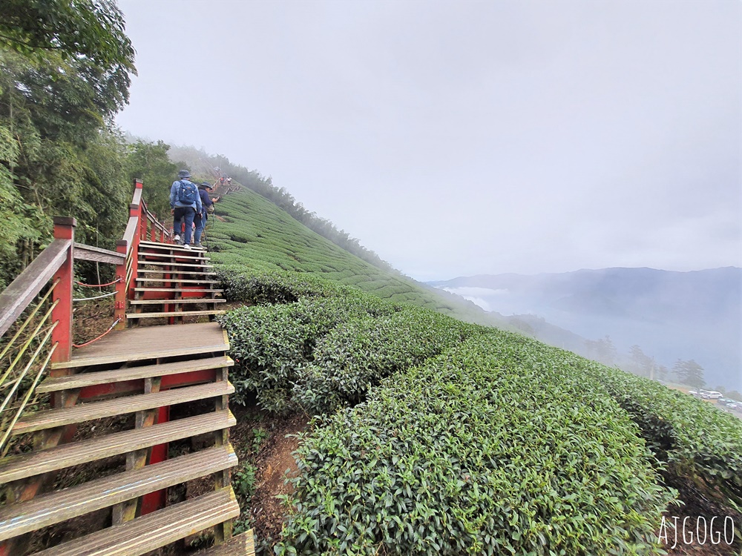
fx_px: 279
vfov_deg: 89.9
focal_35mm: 13
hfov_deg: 106.2
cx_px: 371
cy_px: 278
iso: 50
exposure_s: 1/734
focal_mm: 1.74
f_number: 2.2
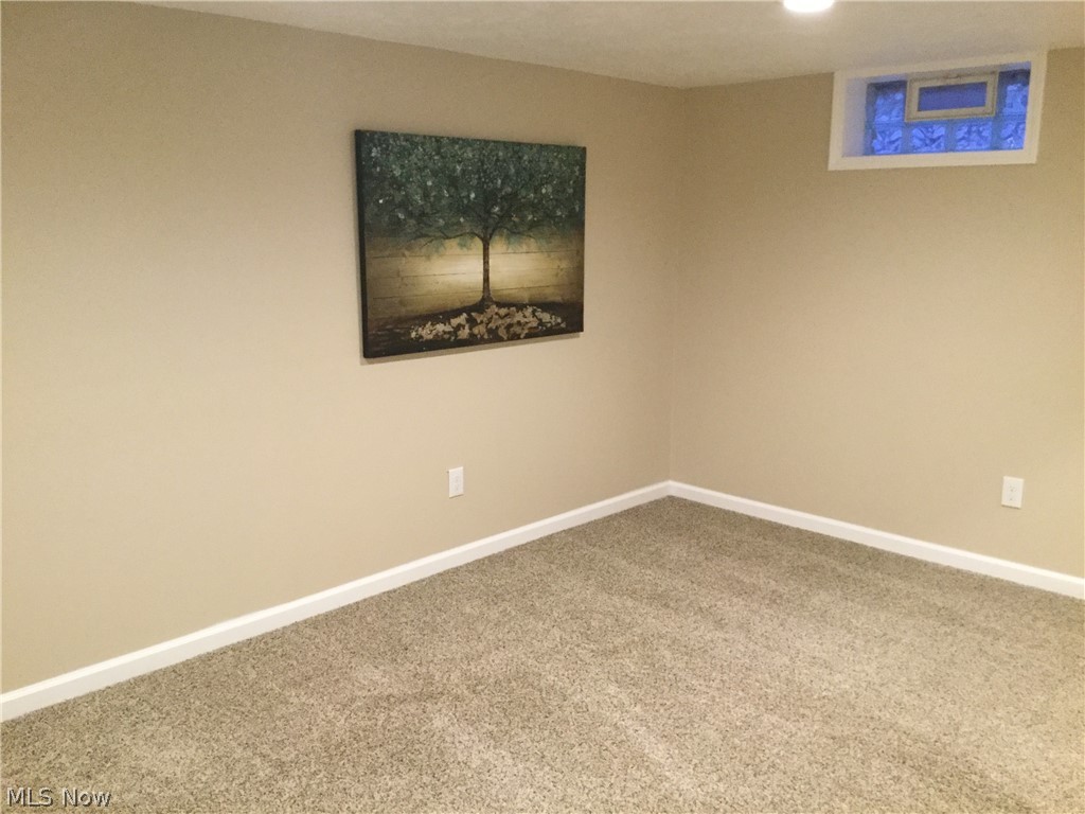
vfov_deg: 45.4
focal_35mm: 31
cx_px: 542
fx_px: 972
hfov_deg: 58.4
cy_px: 407
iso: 250
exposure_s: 1/24
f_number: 2.4
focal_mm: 3.3
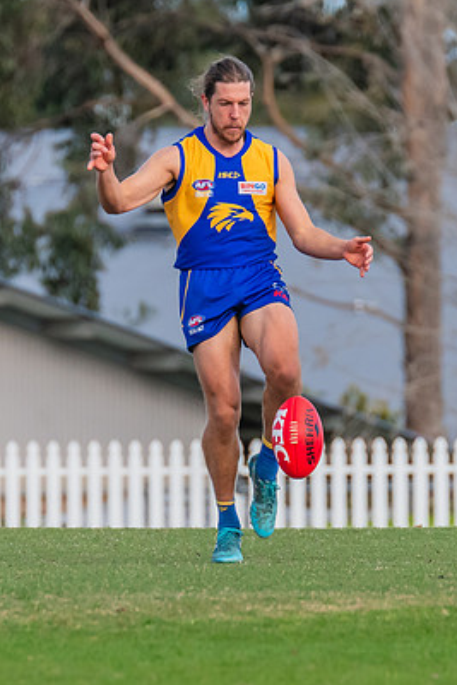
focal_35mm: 1297
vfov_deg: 1.6
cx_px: 208
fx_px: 24674
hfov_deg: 1.1
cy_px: 228
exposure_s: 1/1250
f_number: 8
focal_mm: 420
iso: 800
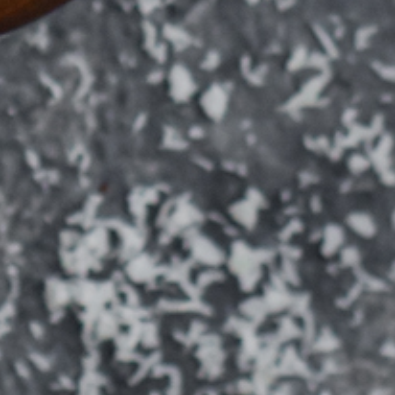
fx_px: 7656
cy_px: -742
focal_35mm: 593
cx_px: -667
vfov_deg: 2.9
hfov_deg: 2.9
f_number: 4
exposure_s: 1/500
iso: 400
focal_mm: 50
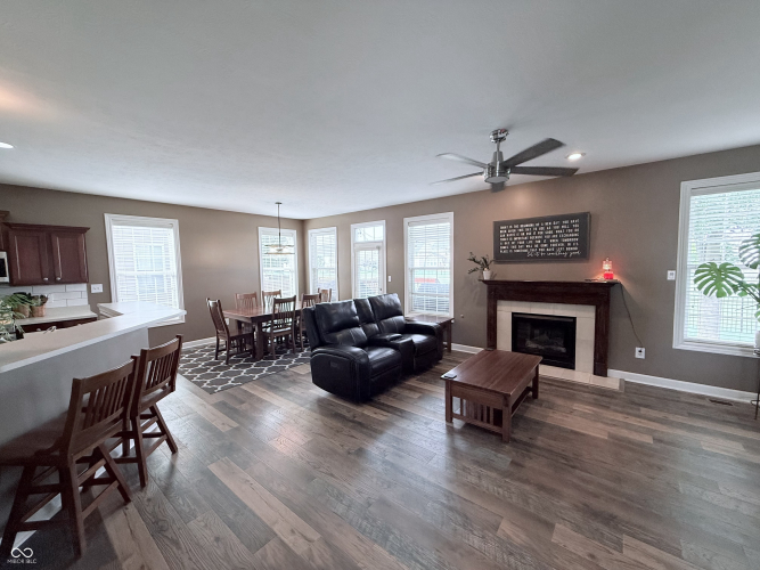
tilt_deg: -2.8
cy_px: 285
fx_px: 307
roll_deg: +0.8
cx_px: 380
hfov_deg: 102.1
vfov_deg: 85.7
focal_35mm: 14
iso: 200
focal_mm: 2.22
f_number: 2.2
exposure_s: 1/120
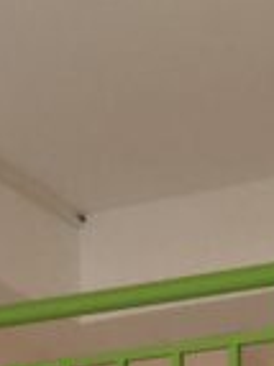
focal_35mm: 208
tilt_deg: -1.8
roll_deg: +0.7
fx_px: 2198
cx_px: 220
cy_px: 1054
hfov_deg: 7.1
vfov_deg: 8.2
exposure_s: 1/50
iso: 25
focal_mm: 4.15
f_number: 2.2
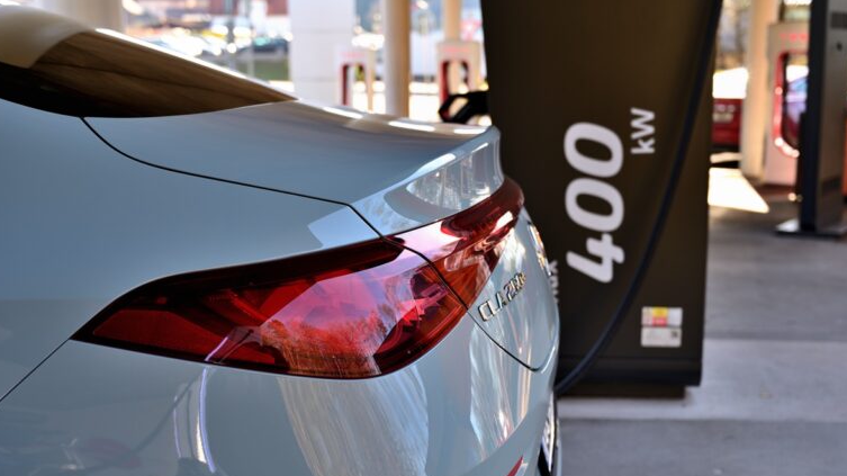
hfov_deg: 43.7
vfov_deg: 25.4
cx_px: 418
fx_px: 1055
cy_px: 285
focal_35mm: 47
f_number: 4
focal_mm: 44
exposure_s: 1/80
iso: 100
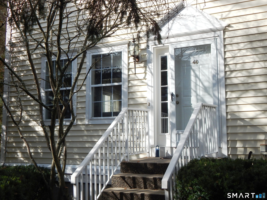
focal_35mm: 43
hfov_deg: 43.9
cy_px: 100
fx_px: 332
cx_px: 134
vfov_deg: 33.6
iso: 125
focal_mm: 7.7
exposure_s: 1/1000
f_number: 3.6
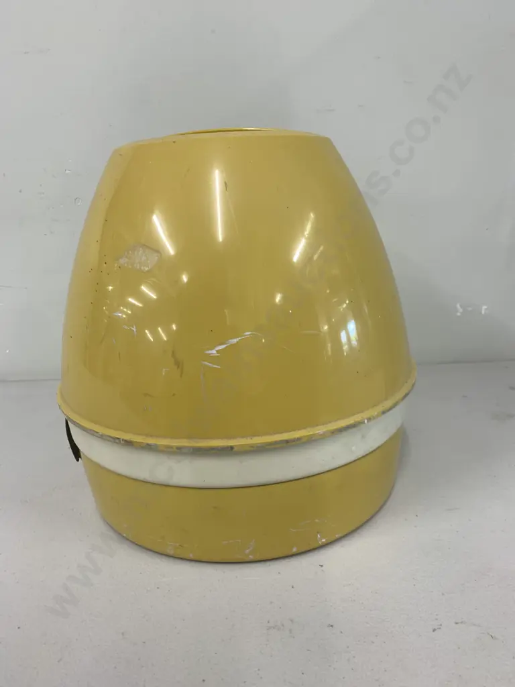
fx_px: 516
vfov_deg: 67.3
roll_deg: +2.7
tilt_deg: -15.9
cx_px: 258
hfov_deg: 53.1
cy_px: 344
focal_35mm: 26
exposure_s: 1/50
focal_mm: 4.25
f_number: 1.8
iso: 50
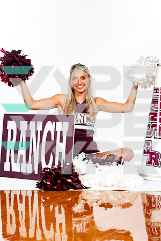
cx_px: 80
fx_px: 470
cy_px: 120
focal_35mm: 70
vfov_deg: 28.8
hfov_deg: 19.5
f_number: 7.1
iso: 250
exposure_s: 1/320
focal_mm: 70
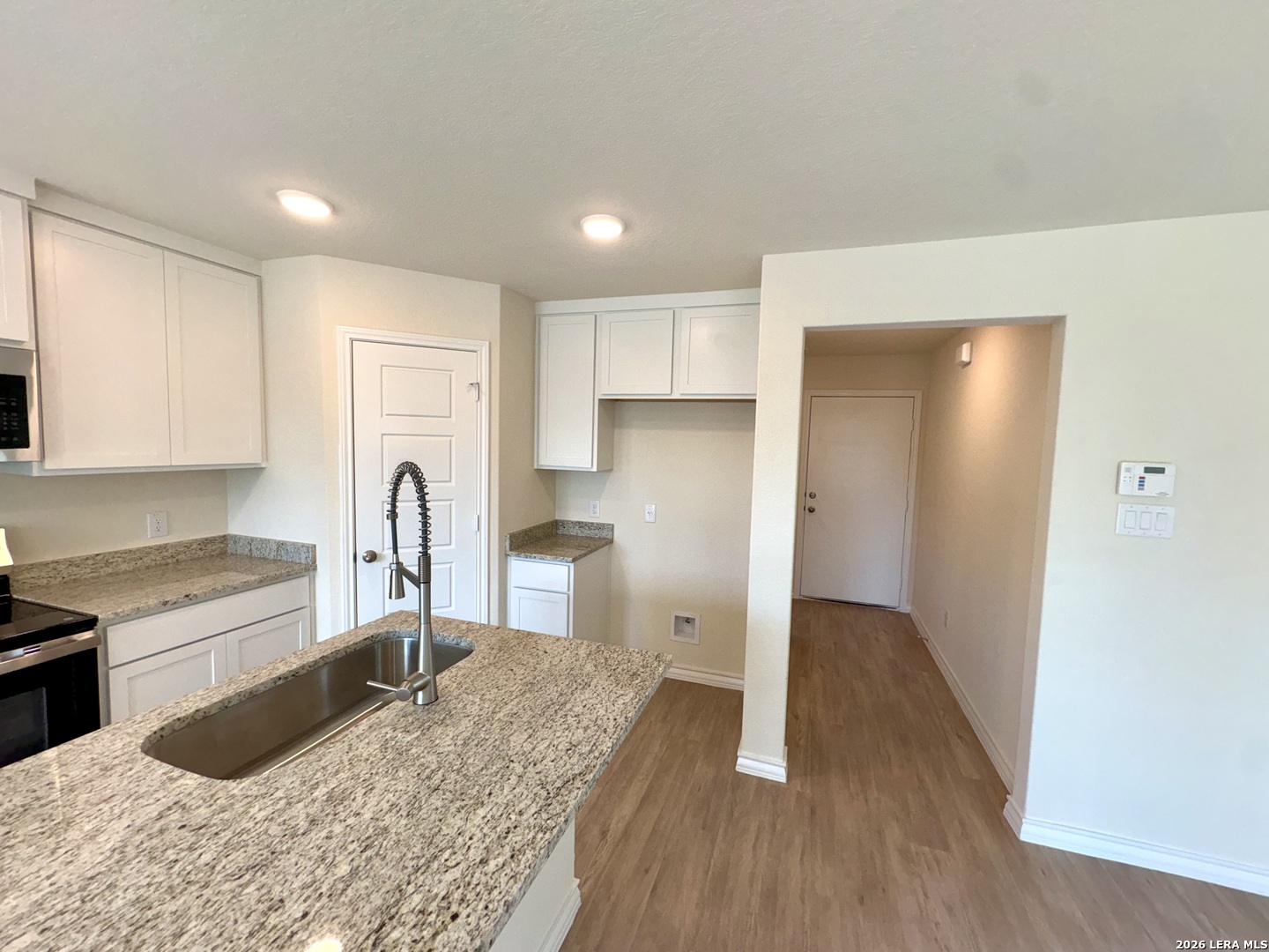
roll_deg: -0.6
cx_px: 634
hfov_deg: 102.1
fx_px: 513
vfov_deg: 85.7
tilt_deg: -4.4
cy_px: 476
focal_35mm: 14
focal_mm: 2.22
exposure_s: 1/122
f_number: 2.2
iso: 64
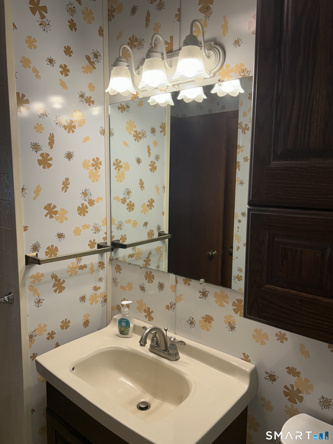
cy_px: 222
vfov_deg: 67.3
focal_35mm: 26
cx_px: 166
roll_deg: -0.9
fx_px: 333
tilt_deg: -6.7
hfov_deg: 53.1
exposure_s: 1/120
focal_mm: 5.7
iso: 40
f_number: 1.5
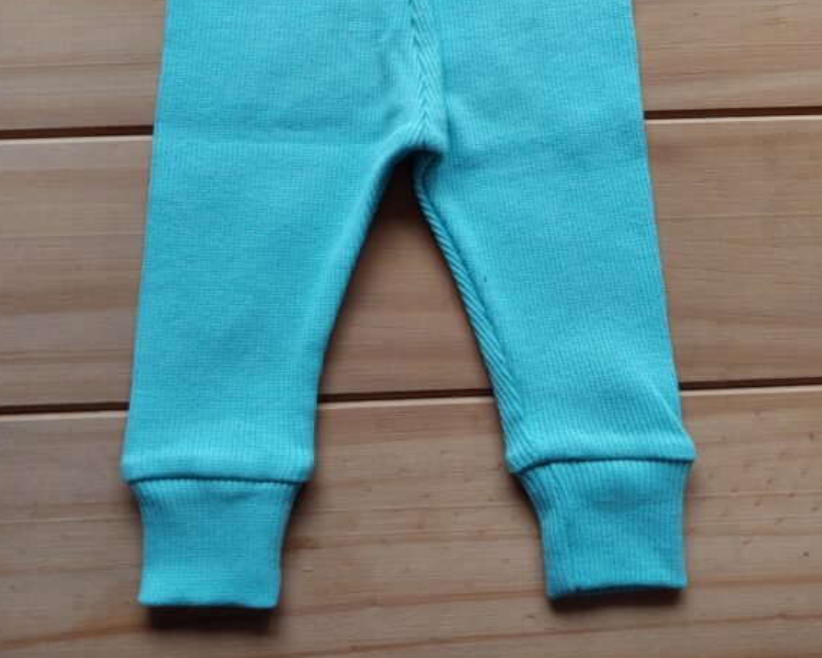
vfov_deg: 35.6
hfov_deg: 44.8
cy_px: 156
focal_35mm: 41
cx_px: 400
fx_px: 998
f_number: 1.8
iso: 100
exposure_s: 1/100
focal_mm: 4.6
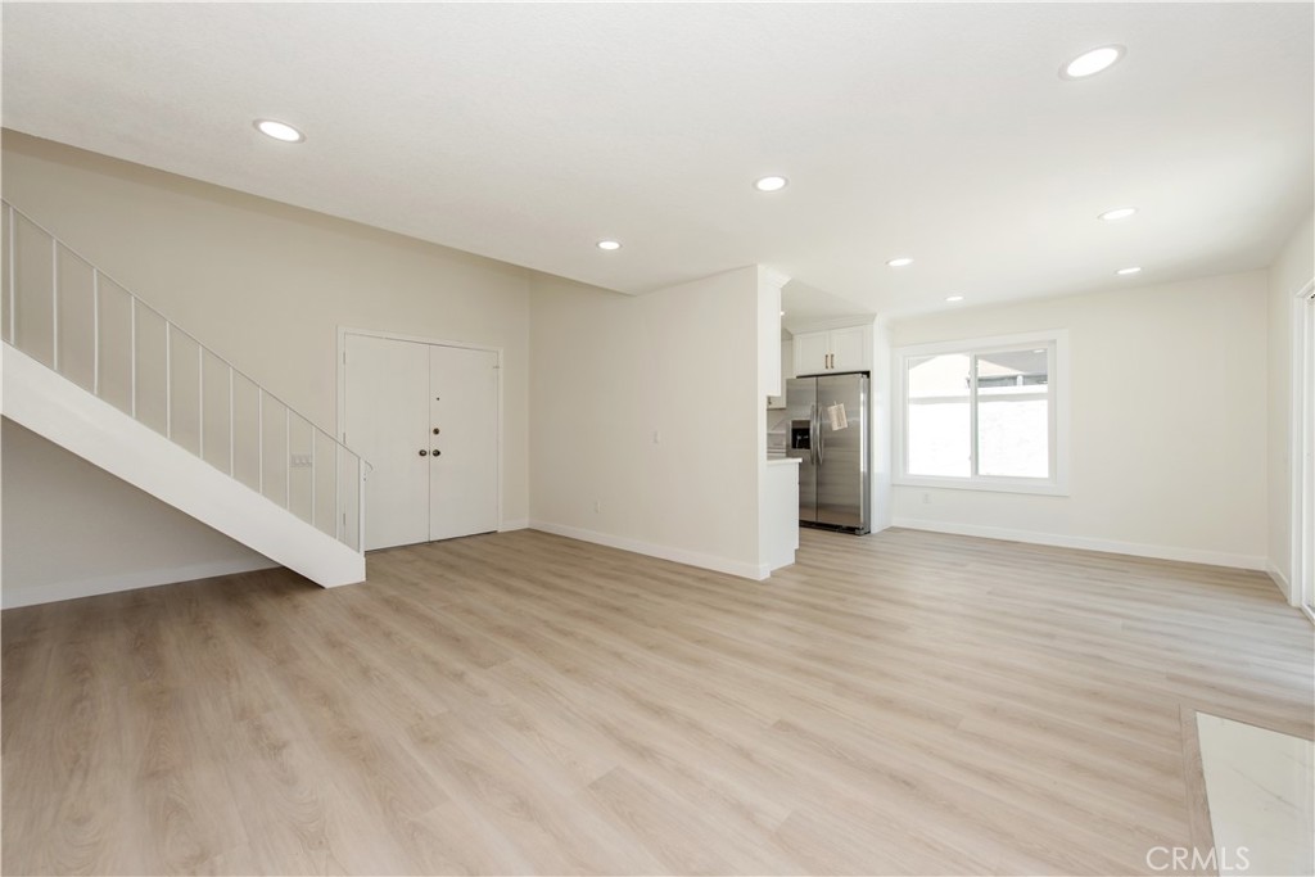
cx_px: 658
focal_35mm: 14
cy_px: 438
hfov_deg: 104.2
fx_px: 511
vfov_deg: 81.2
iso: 140
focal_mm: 14
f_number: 5.6
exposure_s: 1/125
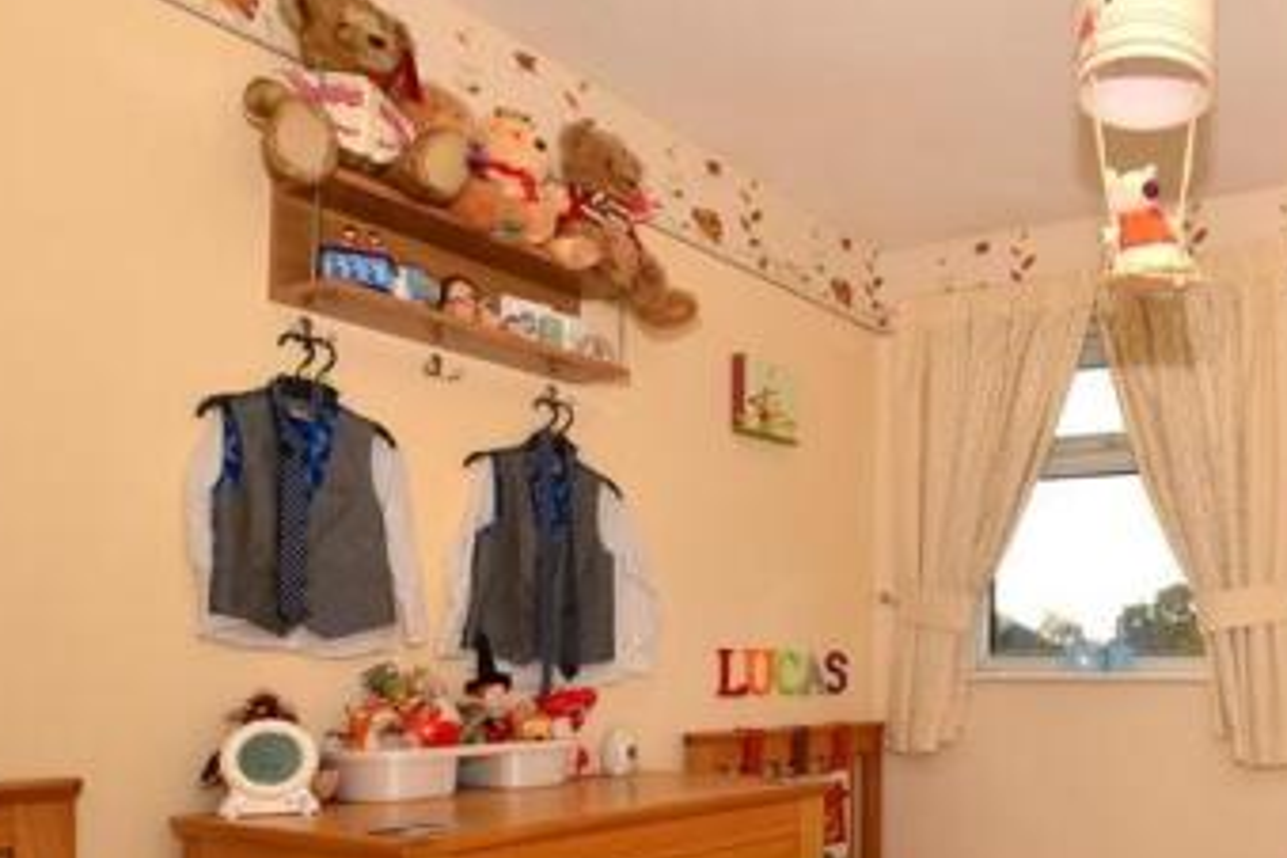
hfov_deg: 56.1
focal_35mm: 29
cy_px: 644
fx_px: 1037
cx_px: 1128
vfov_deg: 43.5
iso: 200
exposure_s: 1/200
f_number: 9
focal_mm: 10
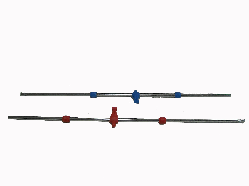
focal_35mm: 35
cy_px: 93
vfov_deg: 40.7
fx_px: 252
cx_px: 124
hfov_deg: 52.6
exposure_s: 1/148
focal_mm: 5.7
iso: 336
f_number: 2.8
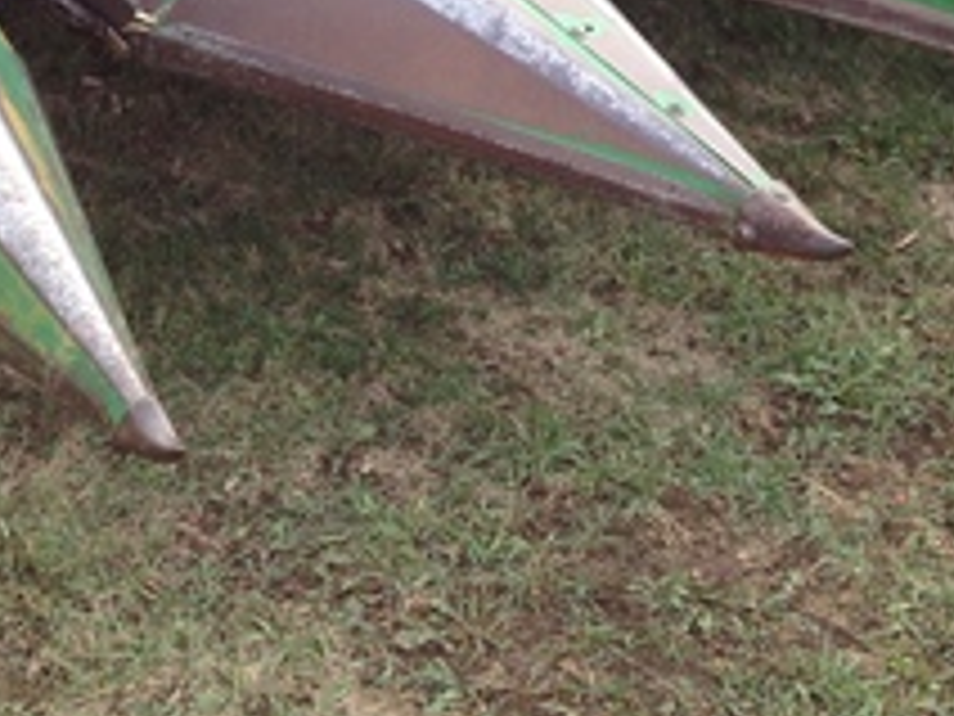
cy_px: -99
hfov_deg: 21.7
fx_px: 2480
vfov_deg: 15.9
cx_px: 396
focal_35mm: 90
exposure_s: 1/184
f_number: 2.4
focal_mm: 4.28
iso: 50
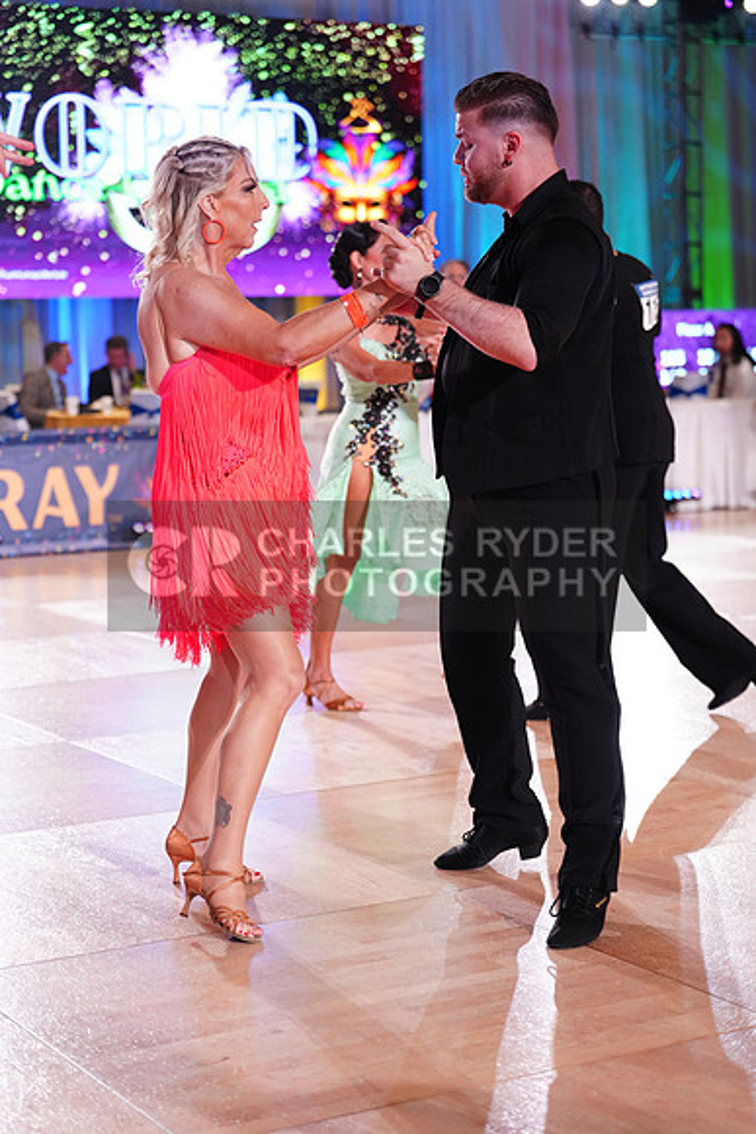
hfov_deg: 19.5
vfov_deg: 28.8
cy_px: 567
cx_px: 378
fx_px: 2204
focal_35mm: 70
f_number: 2.8
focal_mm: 70
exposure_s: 1/500
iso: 2000
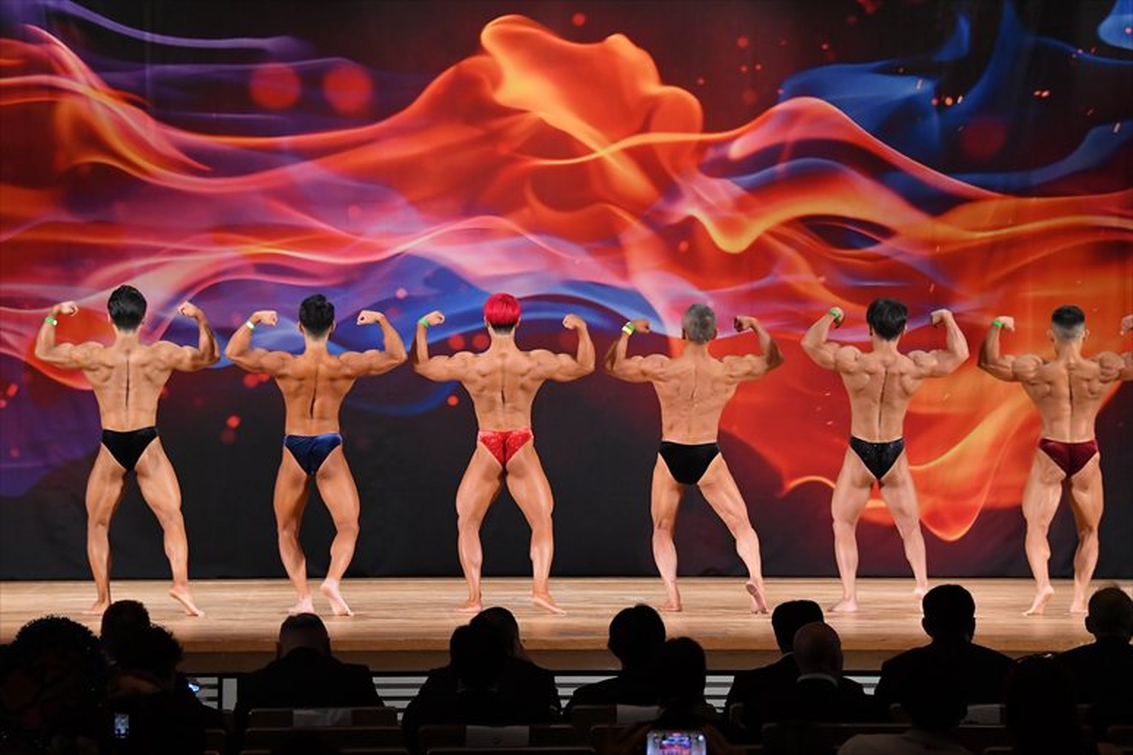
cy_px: 378
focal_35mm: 123
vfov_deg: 11.1
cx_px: 566
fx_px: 3869
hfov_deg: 16.7
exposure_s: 1/400
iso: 4000
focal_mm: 82
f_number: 5.6
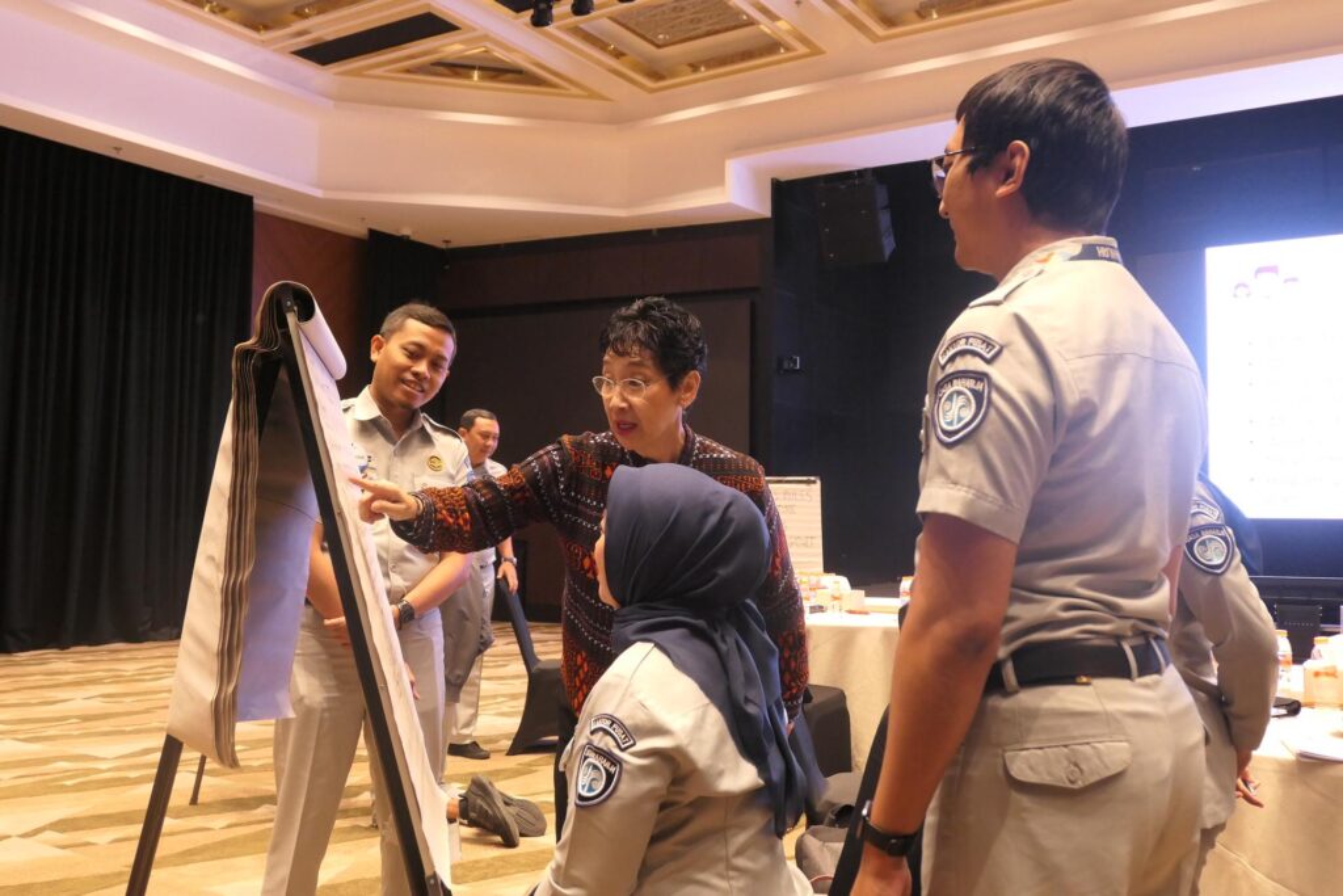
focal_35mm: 31
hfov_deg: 60.3
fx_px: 1157
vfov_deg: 42.3
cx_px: 672
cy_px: 448
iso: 1600
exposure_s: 1/60
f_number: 2.8
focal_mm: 11.4
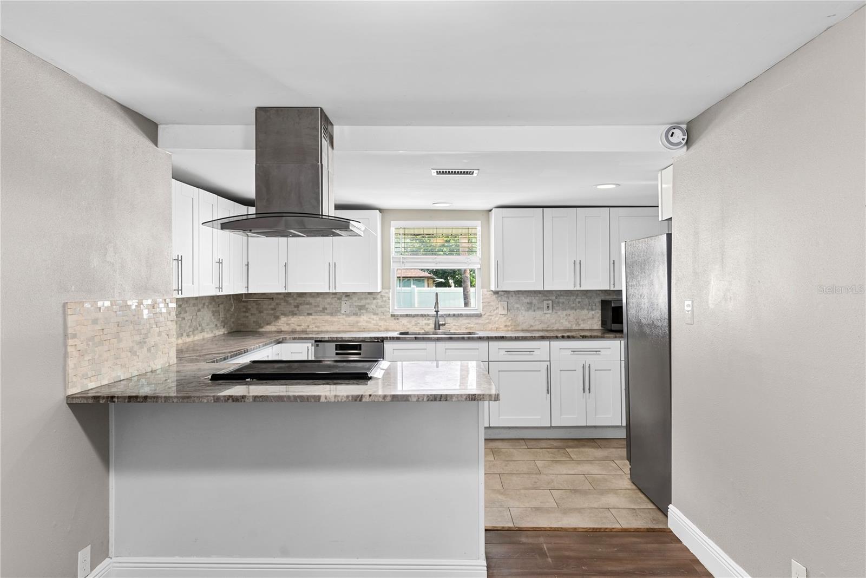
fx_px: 553
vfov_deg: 55.1
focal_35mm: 23
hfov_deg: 76.1
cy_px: 289
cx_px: 433
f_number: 8
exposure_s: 1/4
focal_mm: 23
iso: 400
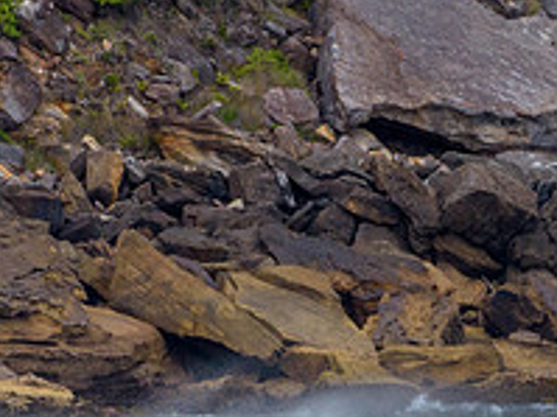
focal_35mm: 1722
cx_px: 387
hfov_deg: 1.2
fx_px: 27692
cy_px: 468
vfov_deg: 0.9
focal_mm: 500
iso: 400
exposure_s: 1/2000
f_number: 5.6
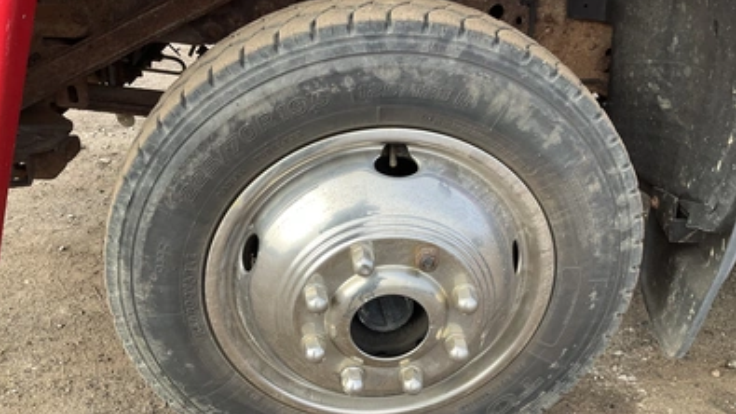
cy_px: 235
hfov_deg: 61.0
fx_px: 624
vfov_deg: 36.6
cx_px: 365
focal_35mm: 32
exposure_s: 1/137
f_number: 1.8
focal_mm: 3
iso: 20
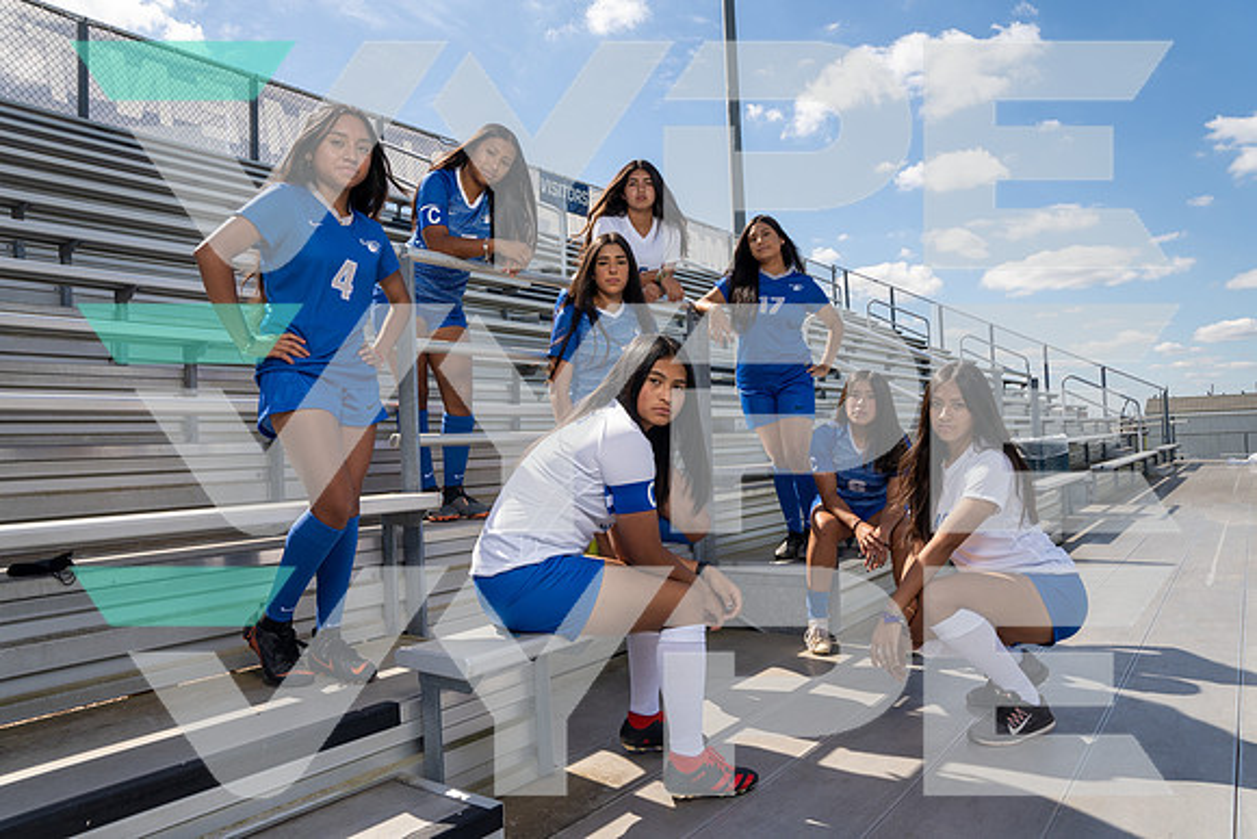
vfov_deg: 53.2
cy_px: 420
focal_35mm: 24
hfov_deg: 73.7
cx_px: 628
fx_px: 838
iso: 160
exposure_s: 1/200
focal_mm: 24
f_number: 10
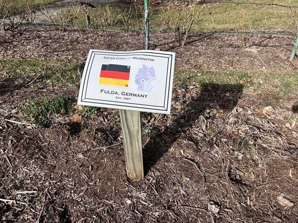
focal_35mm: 26
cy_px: 112
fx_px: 224
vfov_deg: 53.1
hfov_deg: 67.3
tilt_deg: -41.4
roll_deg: +0.4
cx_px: 149
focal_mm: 5.1
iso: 50
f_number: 1.6
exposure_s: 1/2632
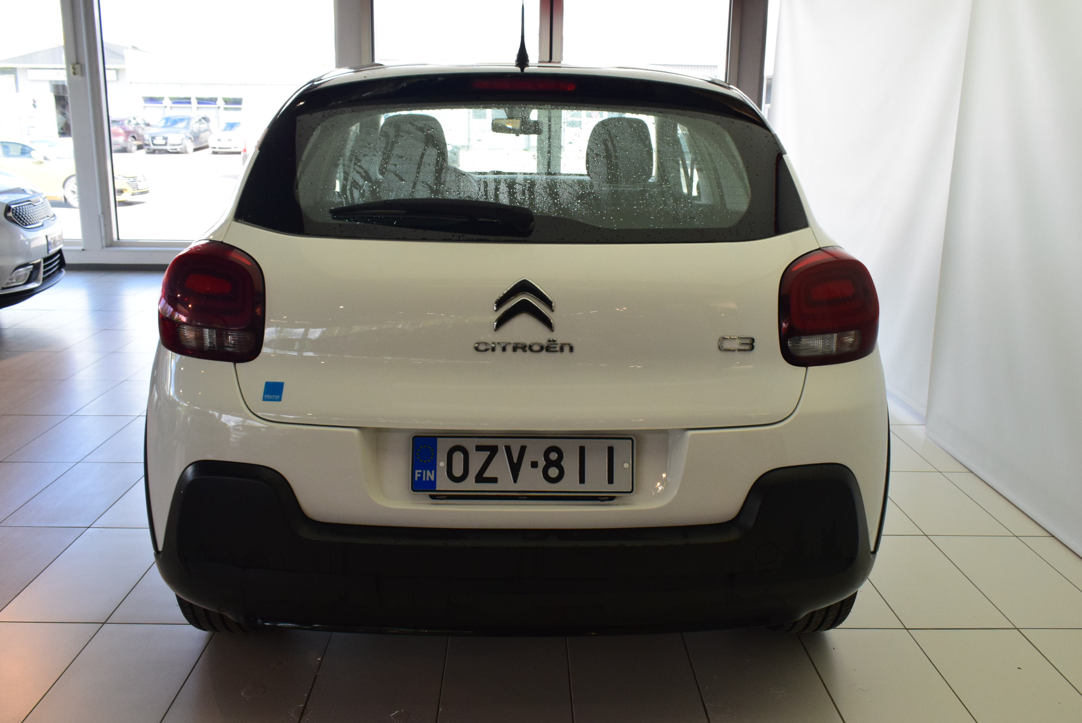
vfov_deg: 40.0
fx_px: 993
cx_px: 541
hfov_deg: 57.2
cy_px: 362
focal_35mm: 33
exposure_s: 1/250
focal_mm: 22
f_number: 8
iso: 1600
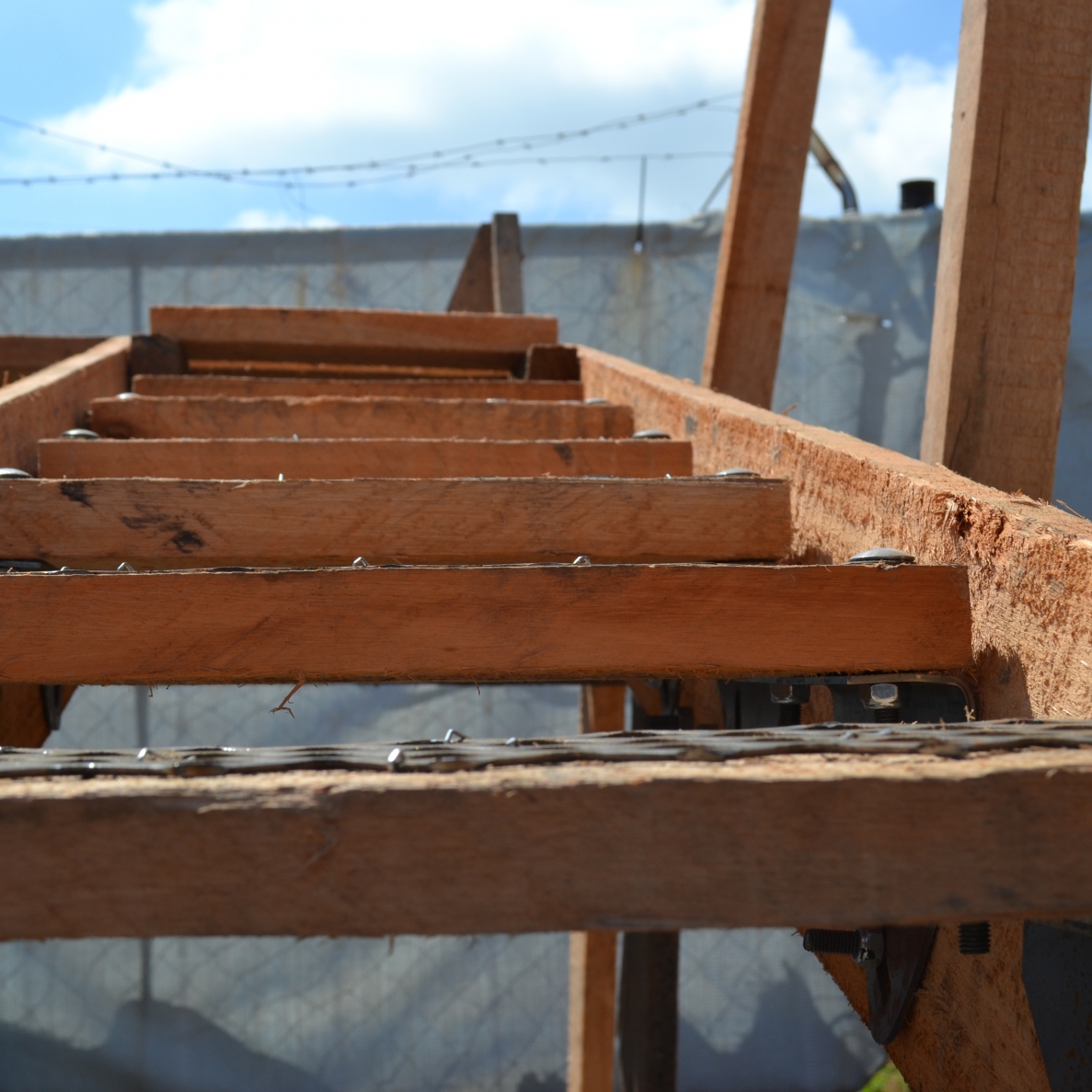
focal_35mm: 58
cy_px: 542
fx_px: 2070
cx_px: 489
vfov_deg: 29.6
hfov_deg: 29.5
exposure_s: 1/320
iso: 100
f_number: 9
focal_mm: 30
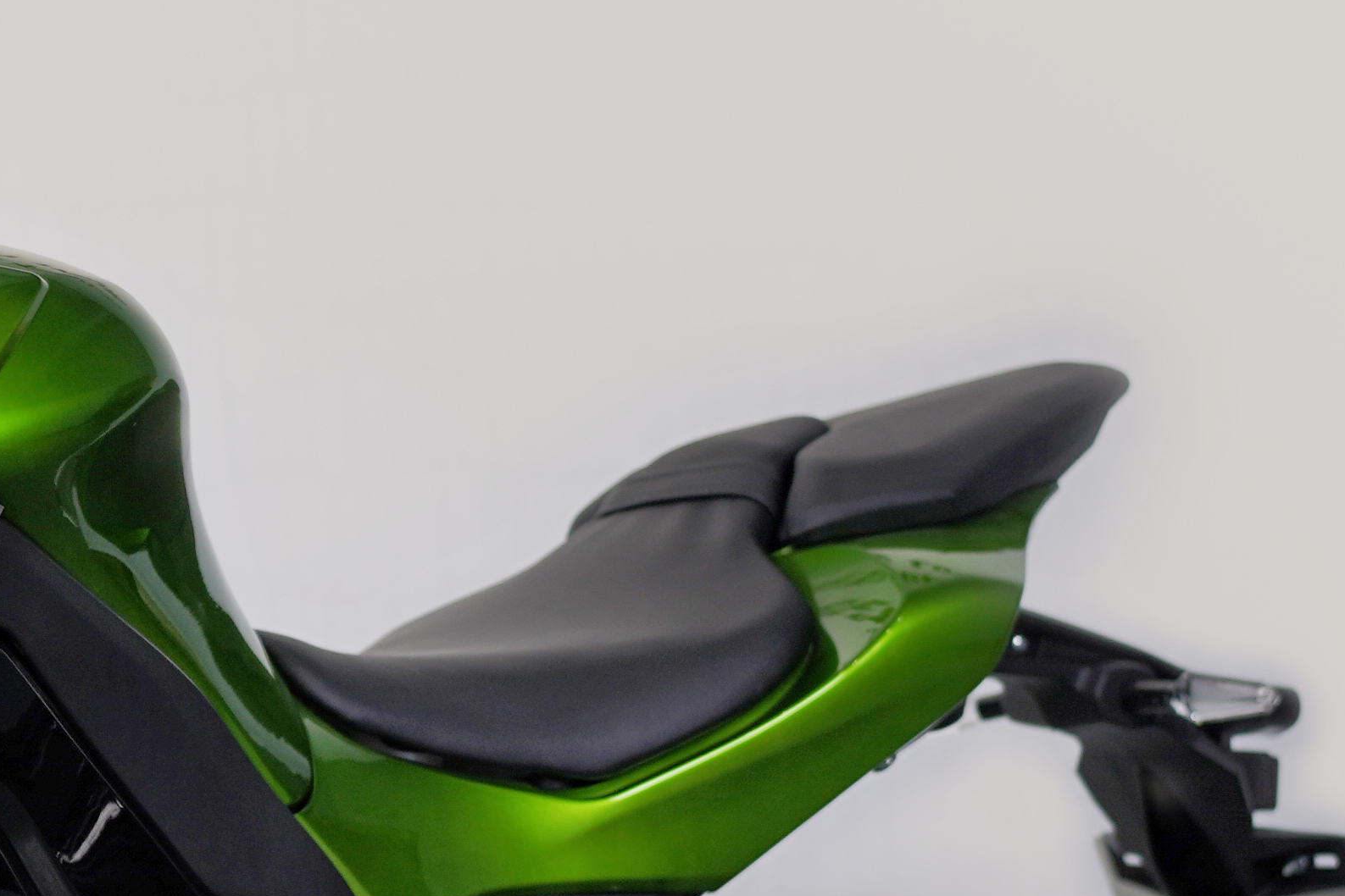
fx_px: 7771
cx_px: -337
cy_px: 844
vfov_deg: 6.6
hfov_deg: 9.7
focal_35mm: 208
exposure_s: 1/250
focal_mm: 55
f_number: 2.8
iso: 100
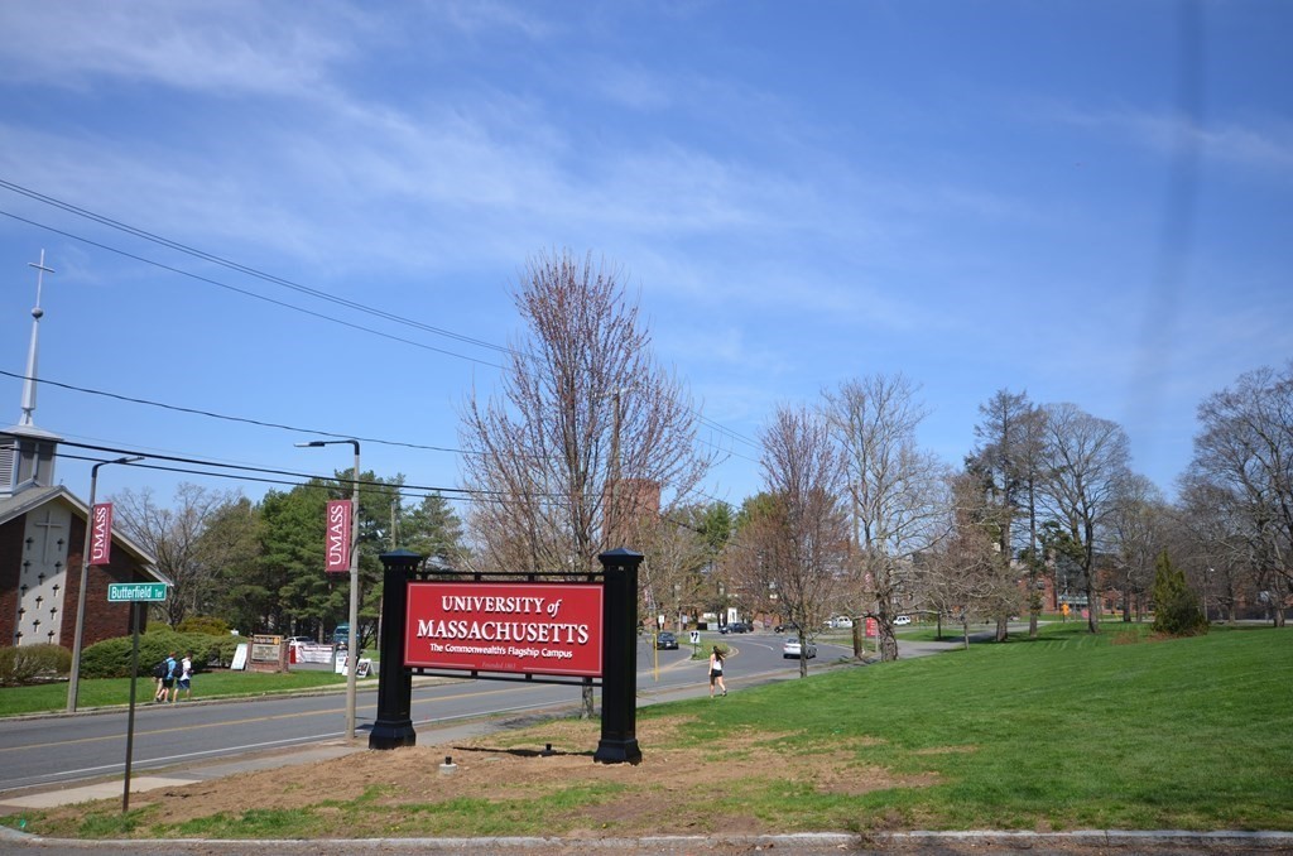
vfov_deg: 43.4
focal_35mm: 30
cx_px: 646
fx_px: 1075
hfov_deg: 62.0
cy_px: 428
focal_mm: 20
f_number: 8
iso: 100
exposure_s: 1/250
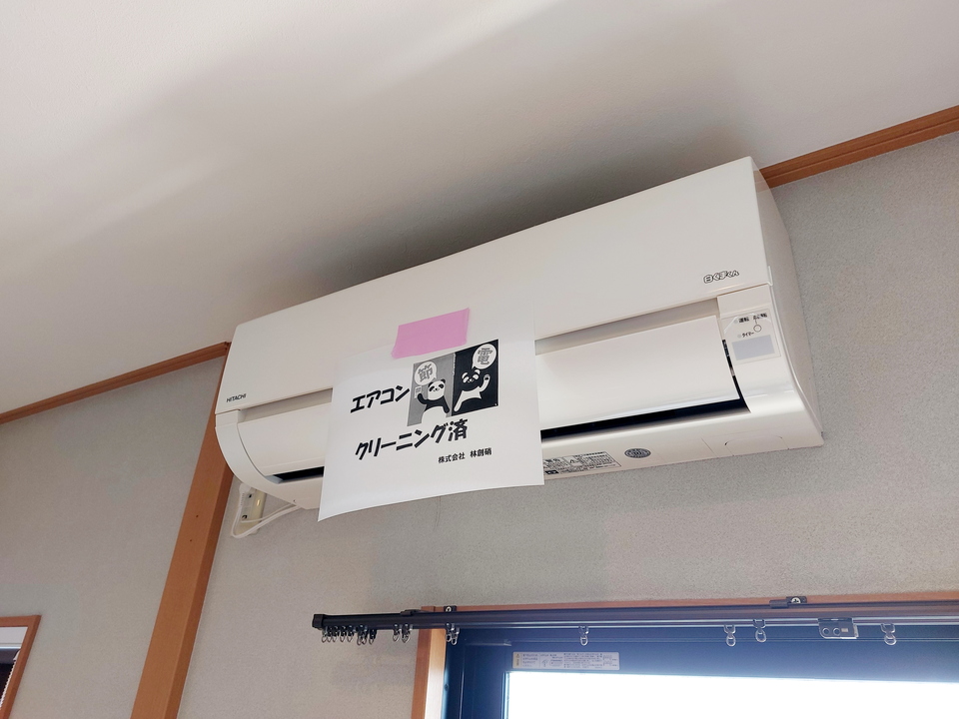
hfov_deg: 71.6
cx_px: 480
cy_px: 360
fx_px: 665
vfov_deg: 56.8
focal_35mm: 24
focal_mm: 5.23
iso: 32
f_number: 1.8
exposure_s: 1/24
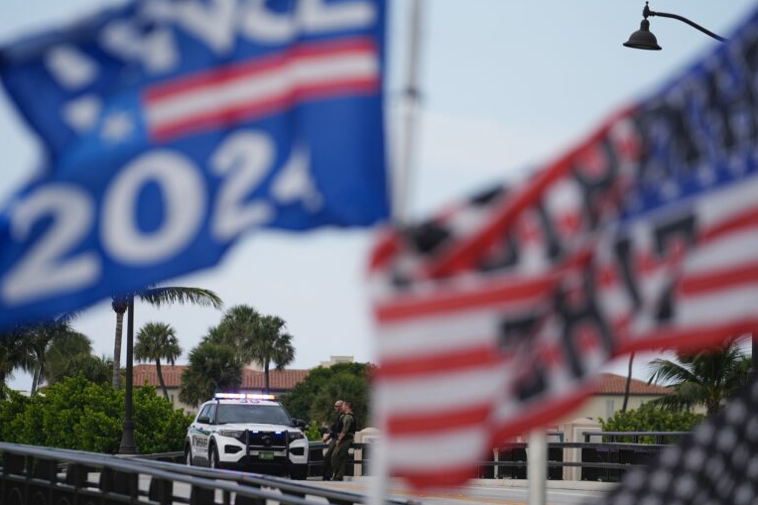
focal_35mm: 302
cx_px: 379
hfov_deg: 6.8
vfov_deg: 4.5
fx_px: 6357
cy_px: 251
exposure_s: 1/2000
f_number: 3.2
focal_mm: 200
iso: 200
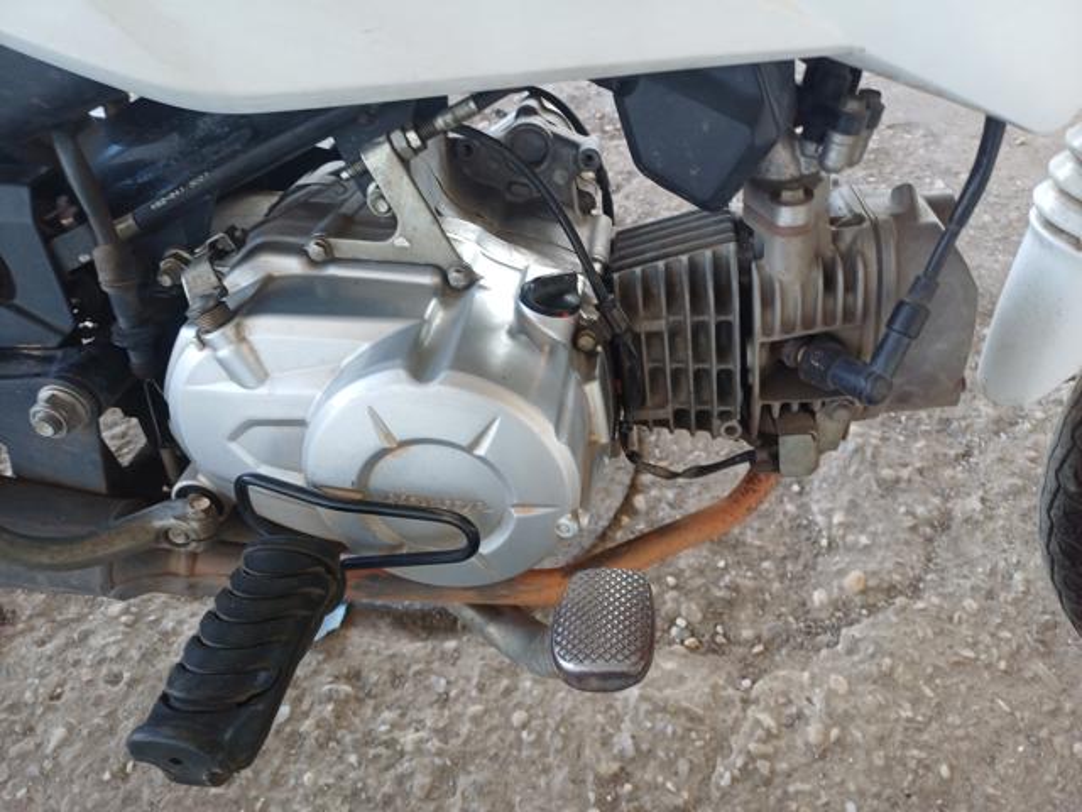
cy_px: 406
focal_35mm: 25
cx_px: 541
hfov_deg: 69.4
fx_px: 781
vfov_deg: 54.9
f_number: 1.8
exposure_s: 1/50
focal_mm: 4.65
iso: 125
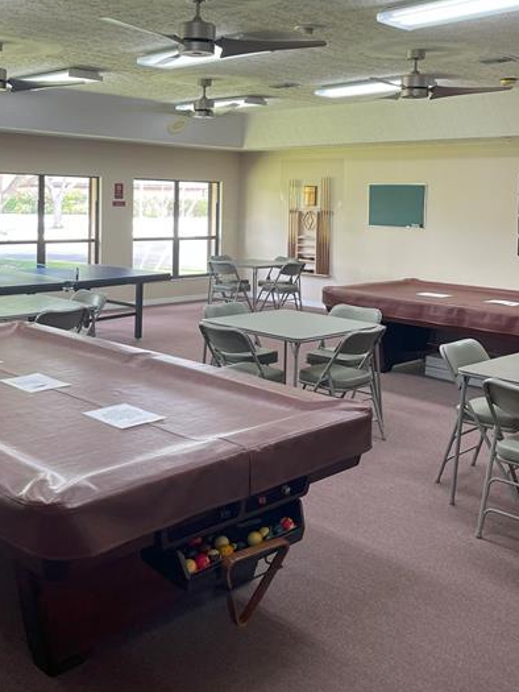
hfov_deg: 37.6
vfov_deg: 48.0
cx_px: 205
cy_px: 221
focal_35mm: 38
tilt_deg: -2.6
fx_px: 759
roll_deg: -0.6
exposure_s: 1/120
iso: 100
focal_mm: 5.1
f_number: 1.6
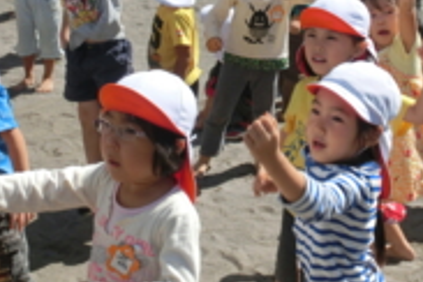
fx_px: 881
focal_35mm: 75
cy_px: -9
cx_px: 254
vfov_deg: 17.7
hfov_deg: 26.9
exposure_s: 1/160
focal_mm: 5.93
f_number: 9.4
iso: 80
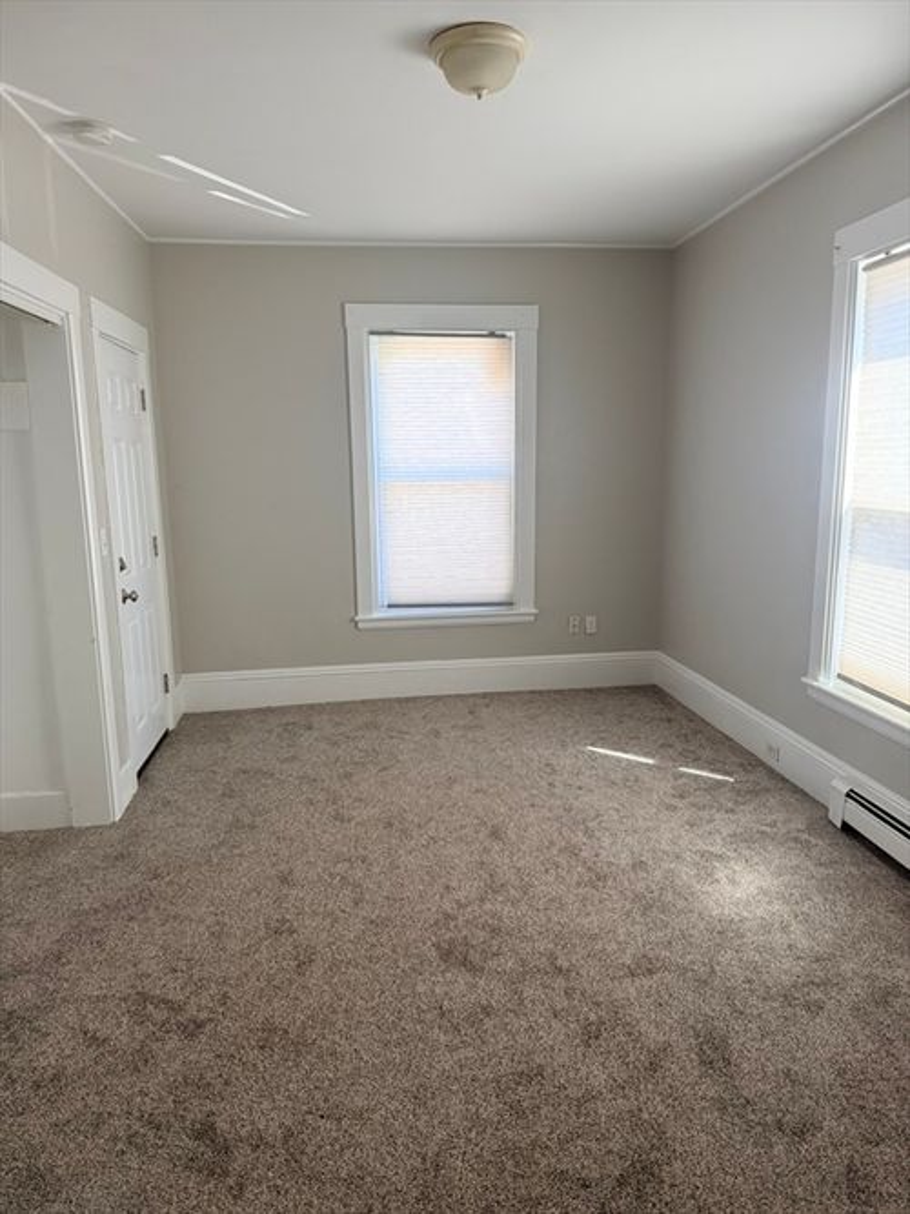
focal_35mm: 24
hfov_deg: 56.8
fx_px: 841
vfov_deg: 71.6
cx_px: 455
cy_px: 607
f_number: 1.78
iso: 160
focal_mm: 6.76
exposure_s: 1/121
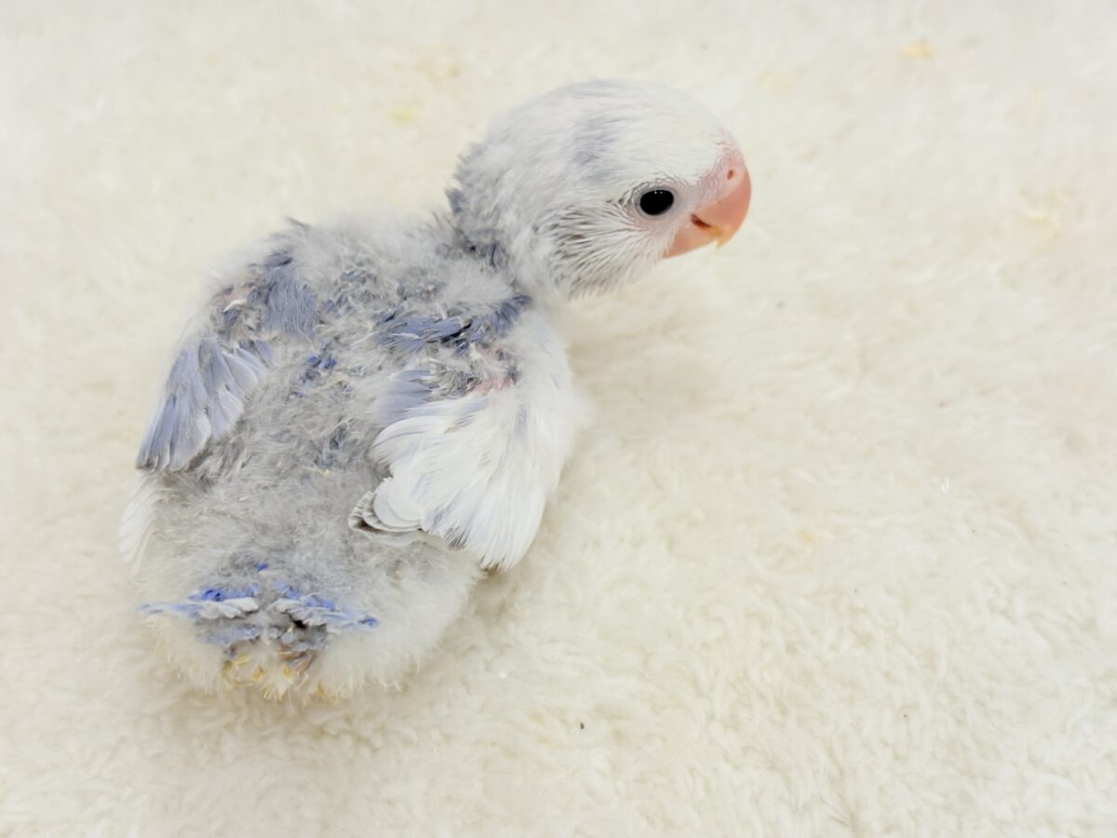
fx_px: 1678
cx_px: 558
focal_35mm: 52
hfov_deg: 36.8
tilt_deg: -48.2
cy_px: 419
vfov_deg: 28.0
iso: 50
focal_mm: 5.96
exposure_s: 1/100
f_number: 1.6
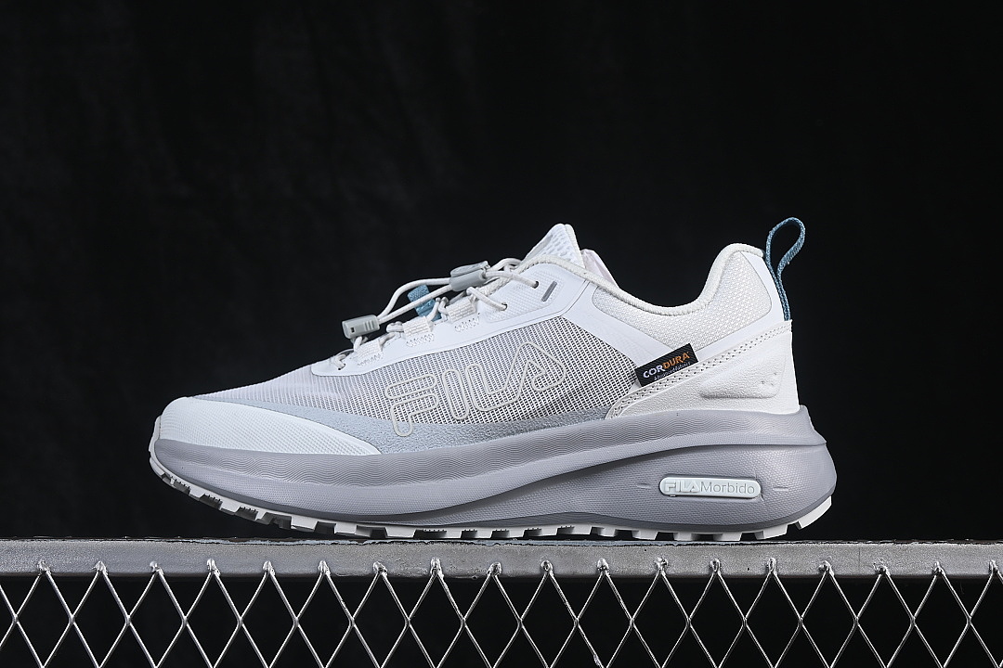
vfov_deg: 18.2
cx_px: 502
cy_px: 334
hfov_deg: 27.0
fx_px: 2089
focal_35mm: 75
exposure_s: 1/80
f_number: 8
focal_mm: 50
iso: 160
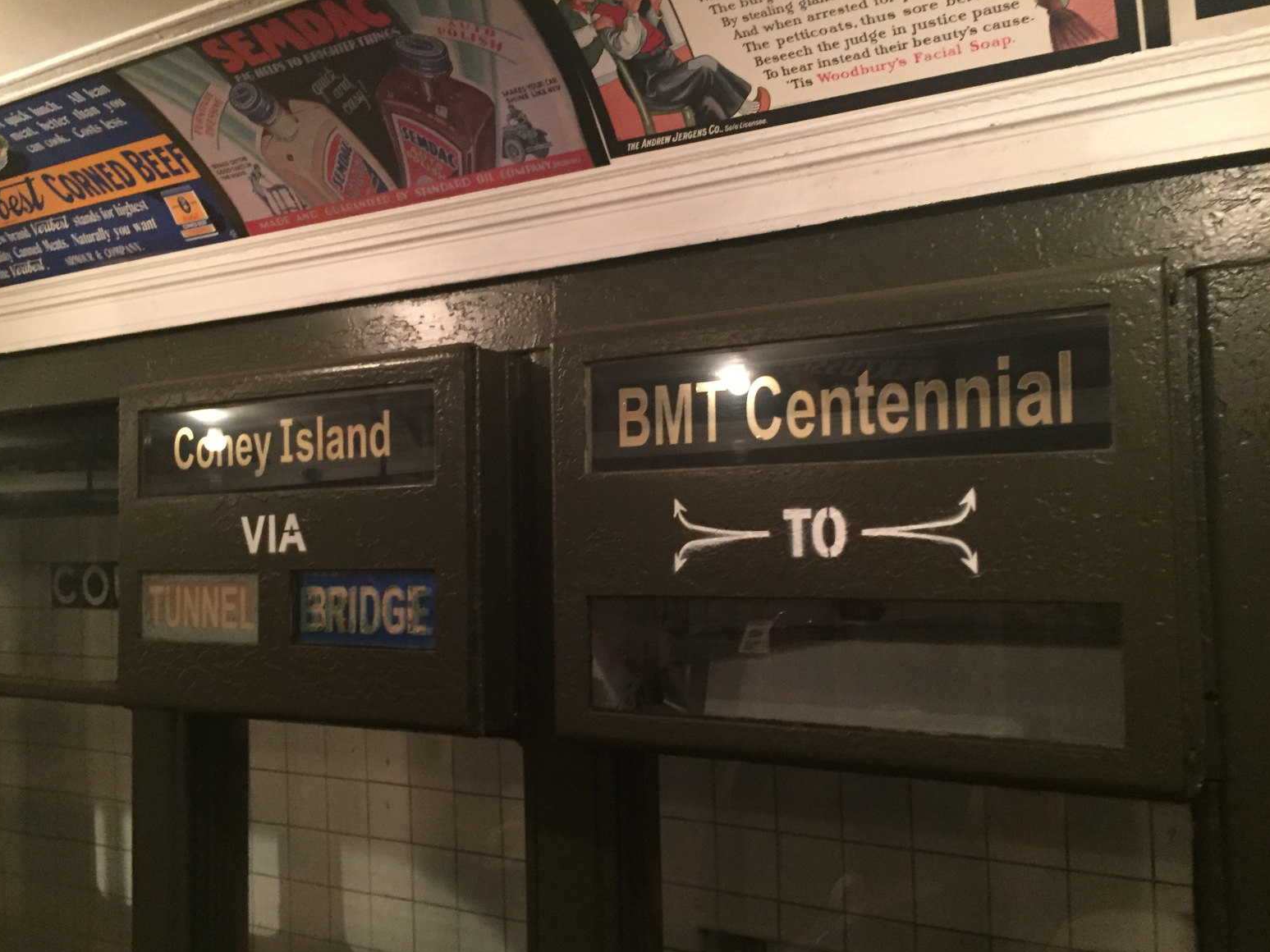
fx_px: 1101
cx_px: 623
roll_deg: +0.4
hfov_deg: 60.0
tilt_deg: +2.6
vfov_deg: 46.8
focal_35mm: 30
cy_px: 489
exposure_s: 1/15
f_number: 2.2
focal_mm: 4.15
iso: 250
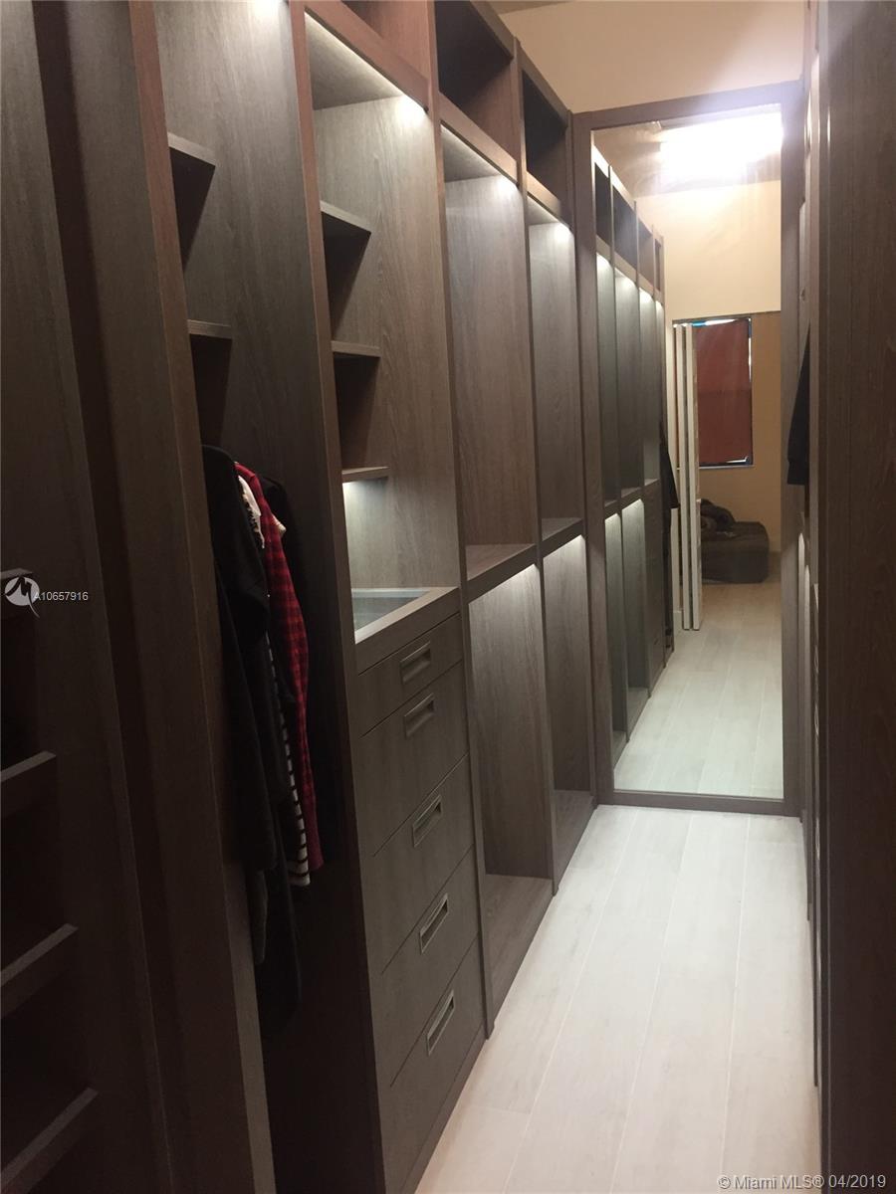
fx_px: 1001
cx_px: 448
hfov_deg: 48.2
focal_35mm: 29
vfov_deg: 61.7
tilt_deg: -9.4
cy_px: 597
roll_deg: +3.5
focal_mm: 4.15
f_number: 2.2
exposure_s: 1/30
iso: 125
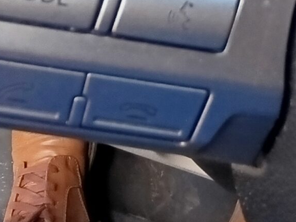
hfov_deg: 27.4
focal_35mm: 71
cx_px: 173
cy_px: -86
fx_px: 607
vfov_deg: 18.8
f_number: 2.2
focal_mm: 1.65
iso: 250
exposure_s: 1/99.9
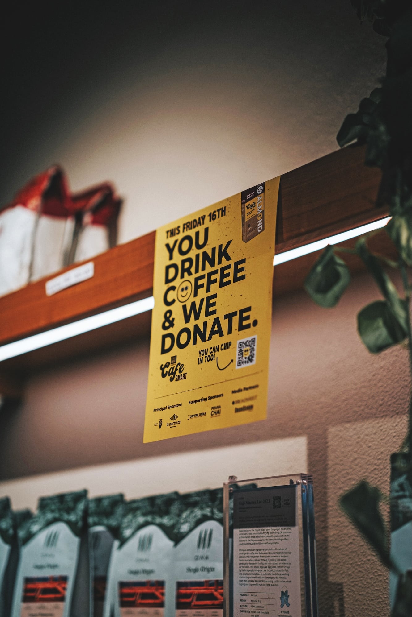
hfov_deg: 27.0
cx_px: 206
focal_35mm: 50
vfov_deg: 39.6
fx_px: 858
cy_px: 308
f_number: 1.4
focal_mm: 50
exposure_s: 1/250
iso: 100
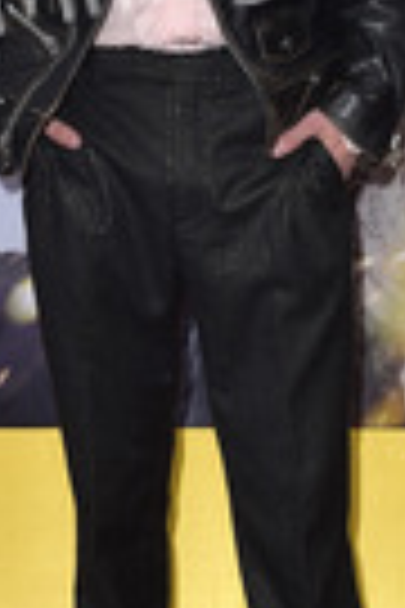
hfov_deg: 9.3
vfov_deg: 13.8
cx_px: 227
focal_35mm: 148
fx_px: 2497
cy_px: 171
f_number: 6.3
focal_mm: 50
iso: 400
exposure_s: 1/250
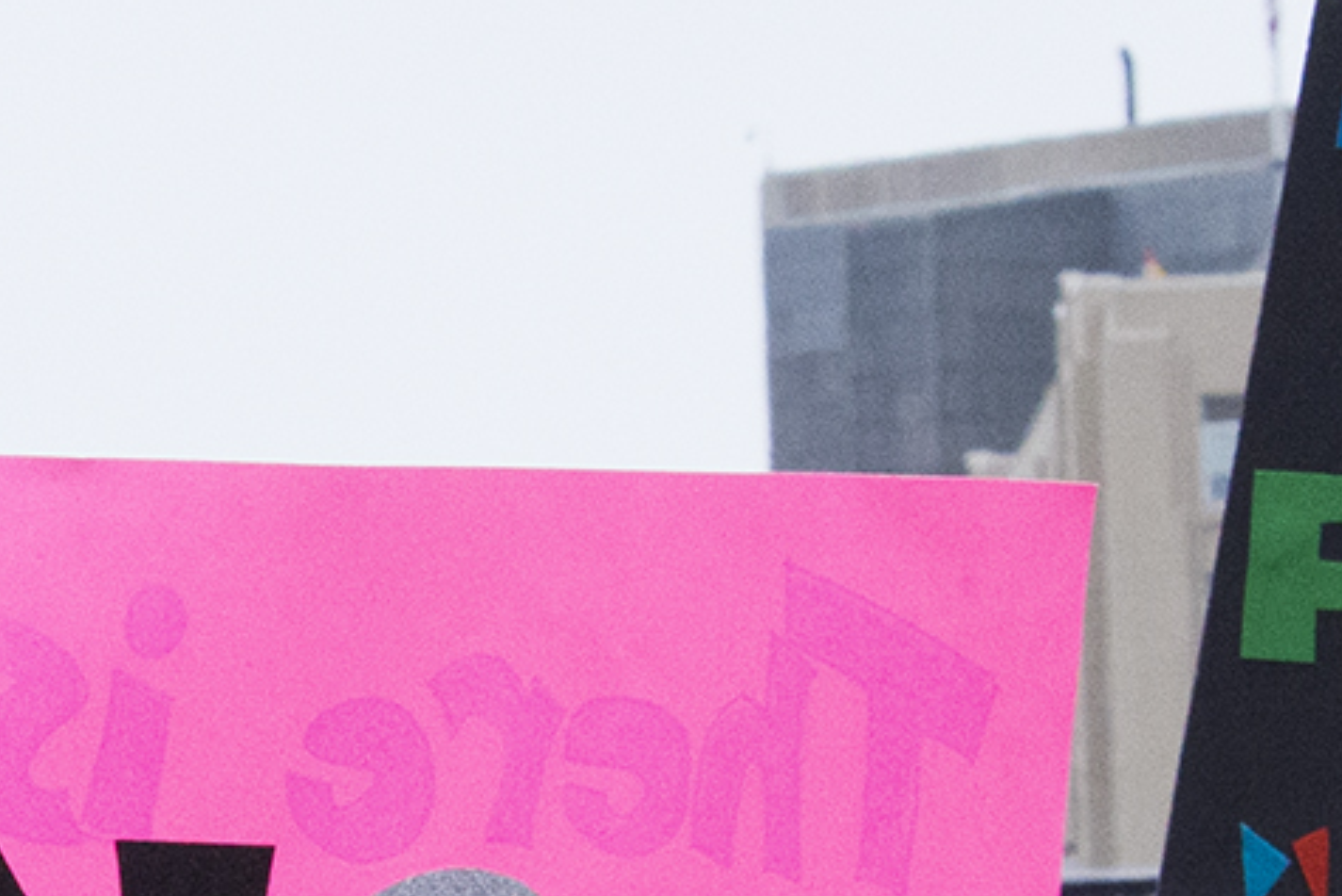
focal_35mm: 505
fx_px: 18830
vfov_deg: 2.7
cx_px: -99
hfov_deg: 4.1
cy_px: 897
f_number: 18
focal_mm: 80
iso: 2500
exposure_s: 1/320
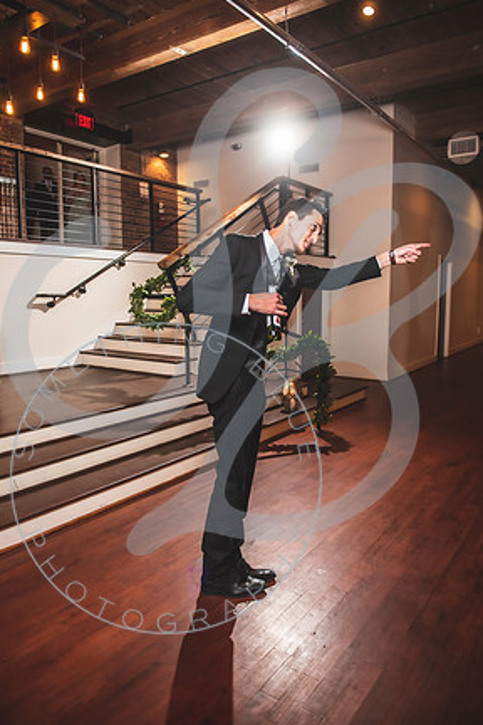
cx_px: 242
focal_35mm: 25
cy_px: 351
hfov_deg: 51.3
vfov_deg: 71.5
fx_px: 503
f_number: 2.8
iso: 400
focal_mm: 24
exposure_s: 1/160
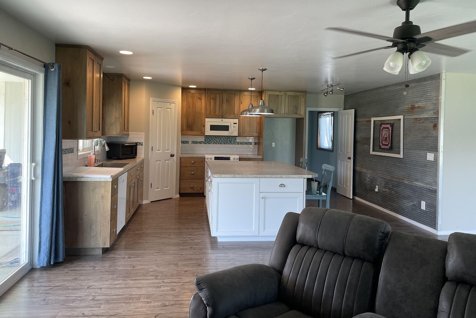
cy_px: 141
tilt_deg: -1.2
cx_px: 236
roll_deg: -0.8
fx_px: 370
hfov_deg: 65.5
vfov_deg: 46.3
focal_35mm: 28
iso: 80
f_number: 1.6
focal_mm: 4.2
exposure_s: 1/120
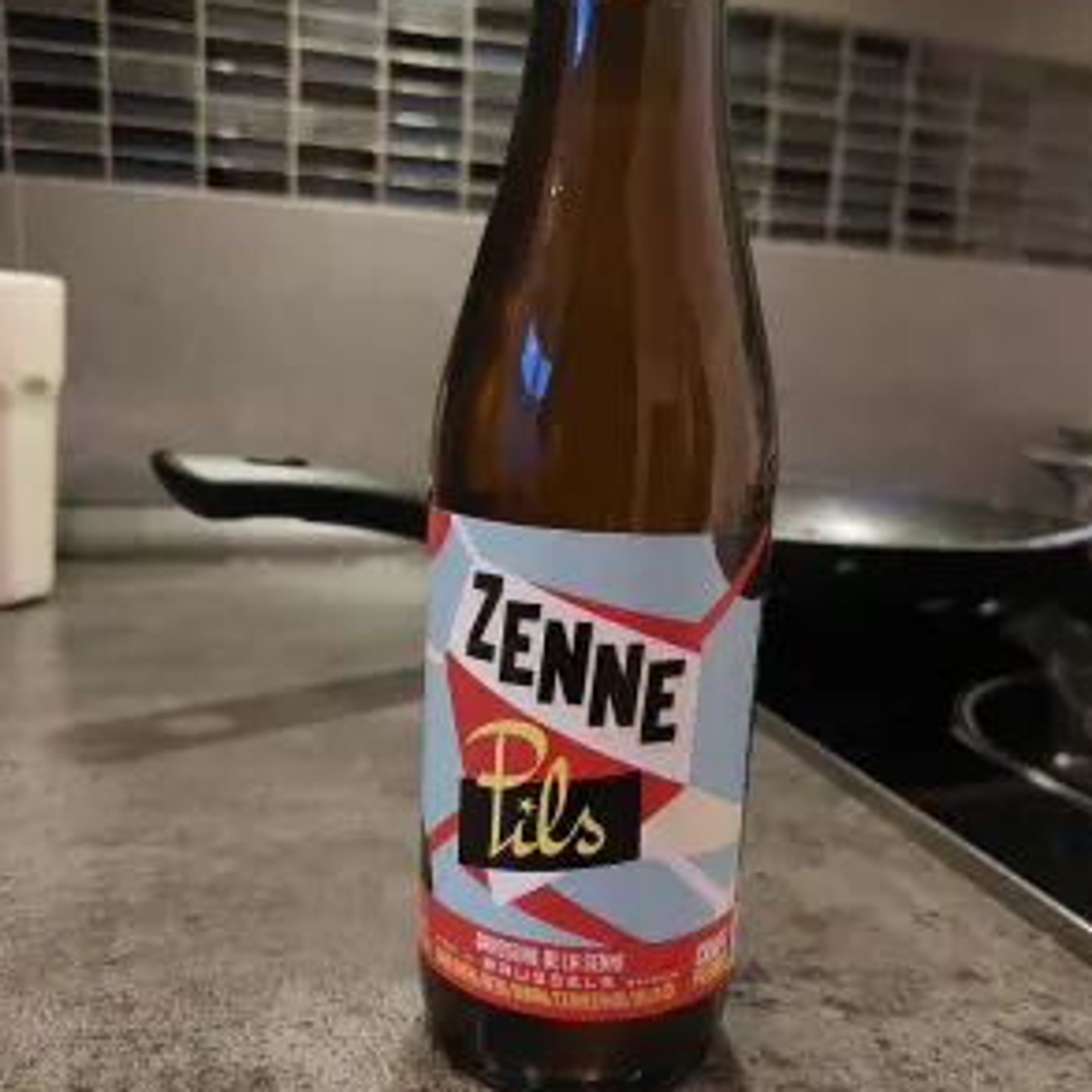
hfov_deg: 55.6
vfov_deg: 55.5
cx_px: 544
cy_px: 604
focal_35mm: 29
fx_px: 1035
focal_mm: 5.23
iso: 800
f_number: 1.8
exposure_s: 1/25
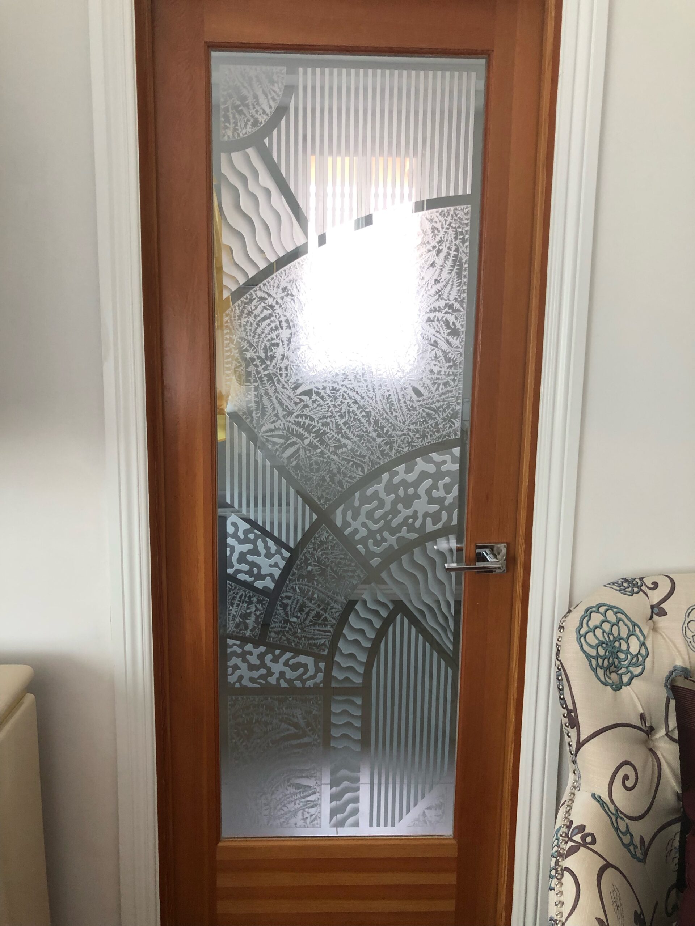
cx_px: 348
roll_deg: -0.5
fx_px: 750
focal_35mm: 28
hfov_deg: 49.7
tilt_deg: -10.2
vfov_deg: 63.4
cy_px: 463
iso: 40
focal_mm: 4
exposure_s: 1/24
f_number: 1.8
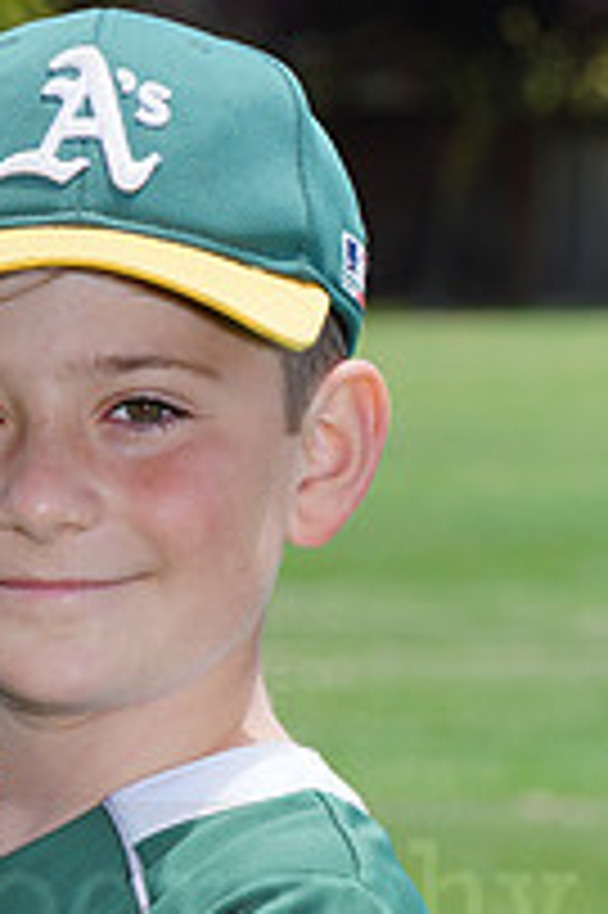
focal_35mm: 455
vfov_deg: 4.5
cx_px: -16
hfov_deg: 3.0
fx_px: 11545
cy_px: 864
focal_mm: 159
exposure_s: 1/200
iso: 200
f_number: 11
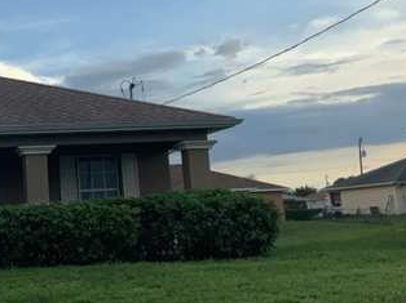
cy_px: 90
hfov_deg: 25.2
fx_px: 867
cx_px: 8
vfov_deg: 19.8
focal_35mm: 74
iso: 16
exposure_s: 1/962
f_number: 1.8
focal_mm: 3
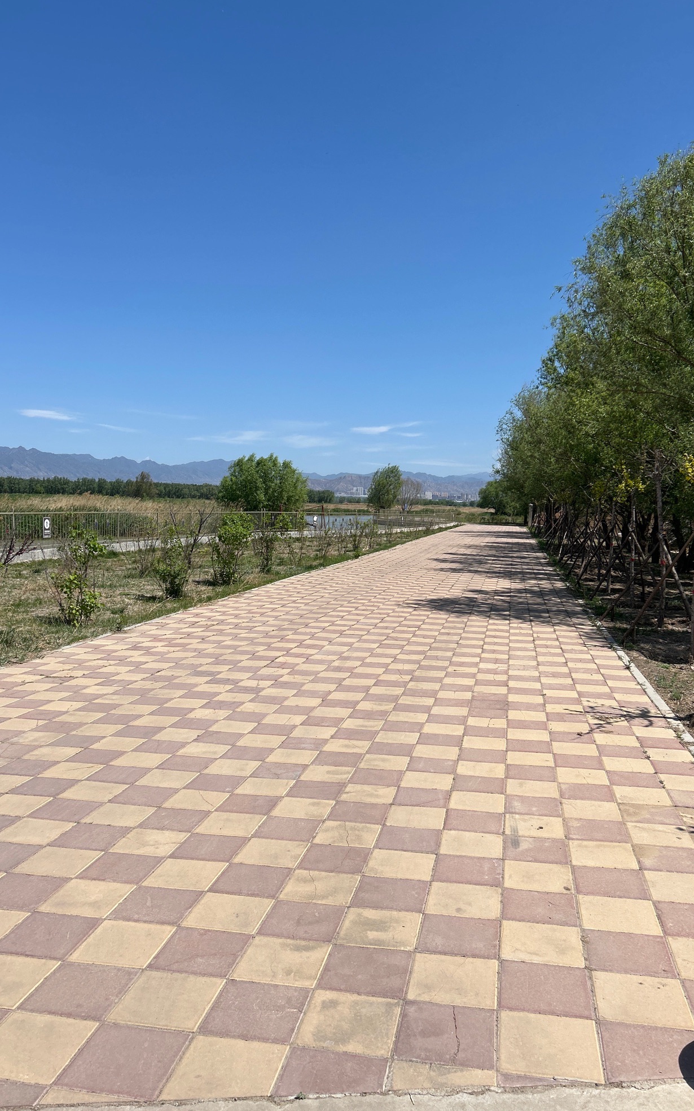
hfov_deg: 44.5
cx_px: 360
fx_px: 848
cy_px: 557
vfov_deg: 66.5
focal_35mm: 28
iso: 50
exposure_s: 1/6993
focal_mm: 5.7
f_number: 1.5
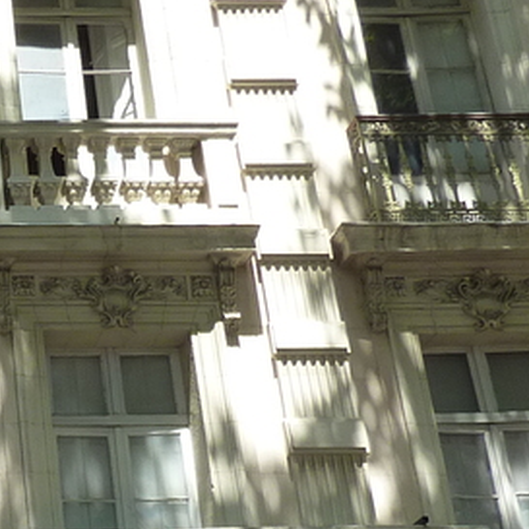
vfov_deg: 17.8
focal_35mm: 97
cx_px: -349
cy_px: 432
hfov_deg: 15.9
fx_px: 1677
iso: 125
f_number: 4
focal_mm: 4.1
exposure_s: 1/200
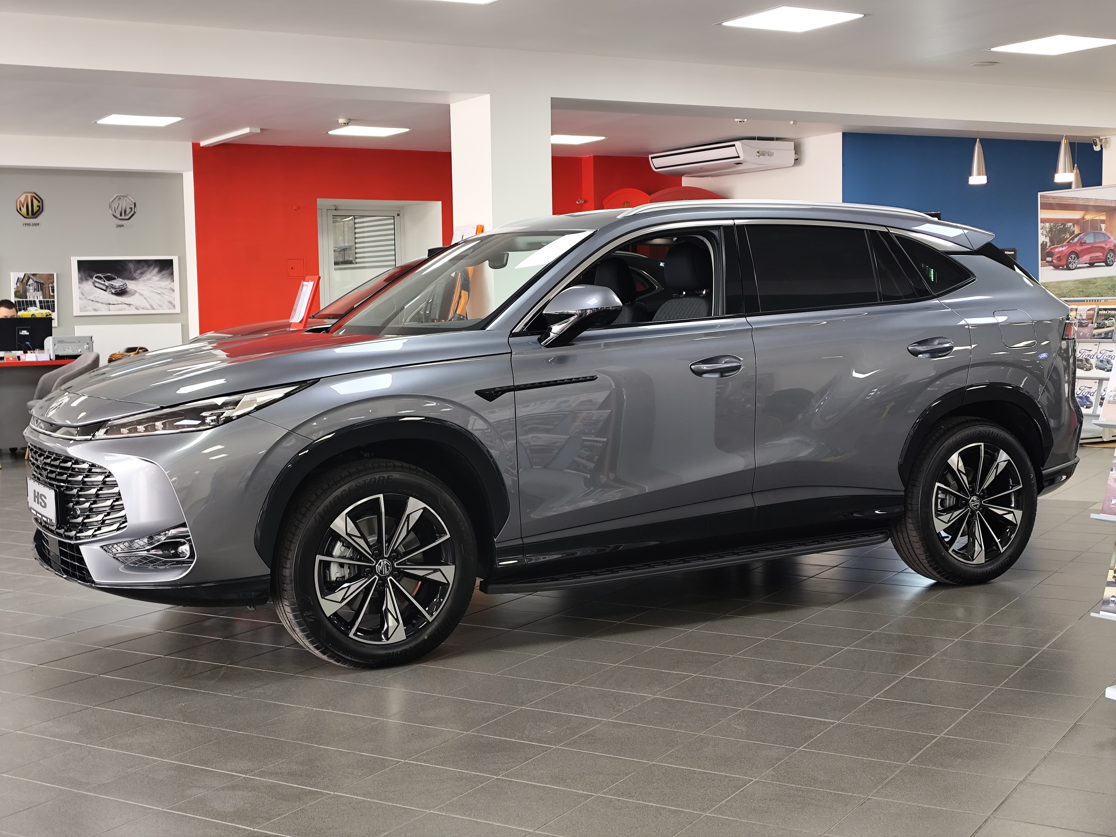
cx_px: 558
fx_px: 1483
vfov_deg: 31.5
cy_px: 418
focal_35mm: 46
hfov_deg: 41.2
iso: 125
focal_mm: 6.19
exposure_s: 1/25
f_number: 1.65
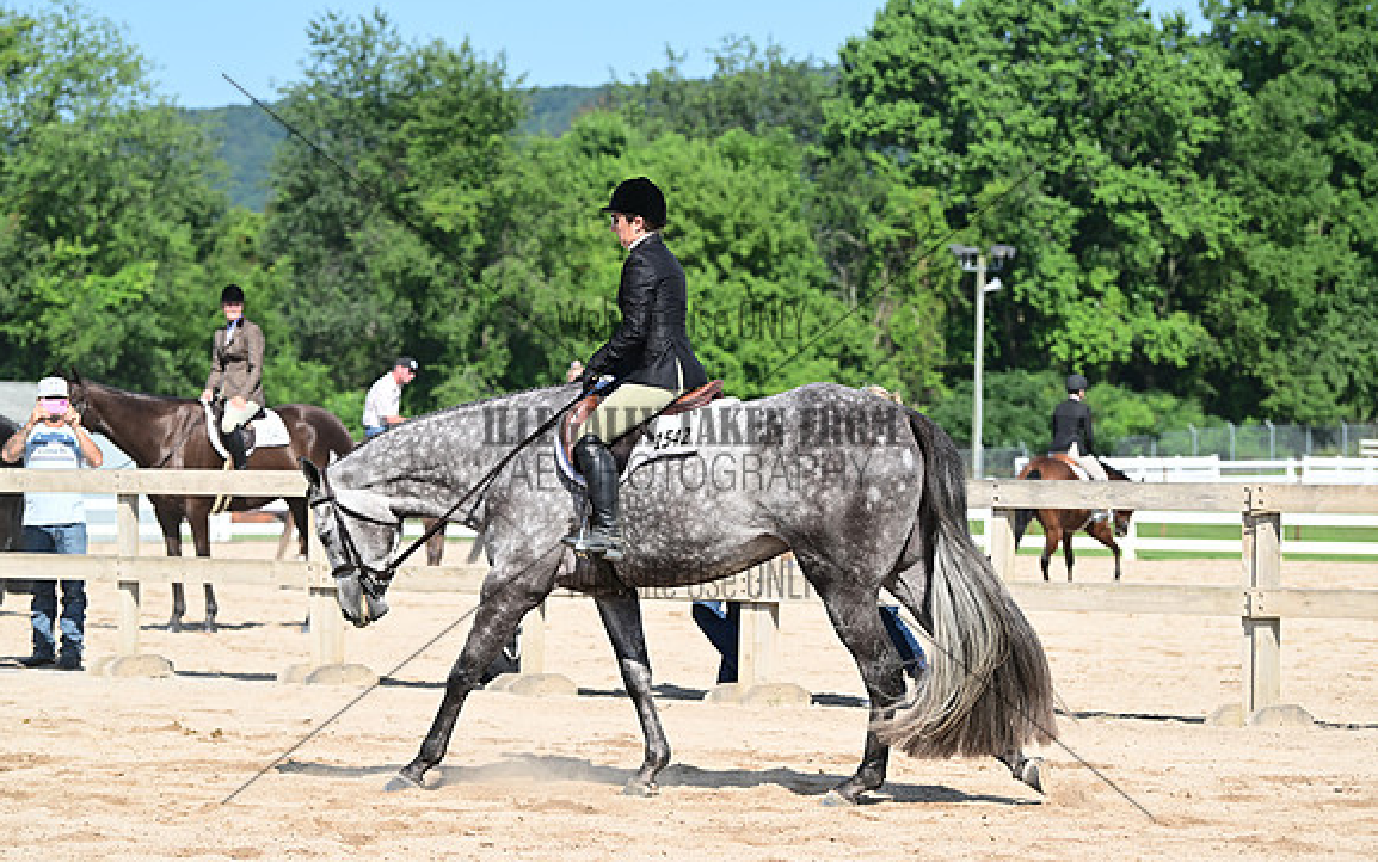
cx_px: 690
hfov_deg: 16.7
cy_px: 445
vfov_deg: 10.5
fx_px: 4696
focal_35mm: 125
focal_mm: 122
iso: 125
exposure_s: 1/778
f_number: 5
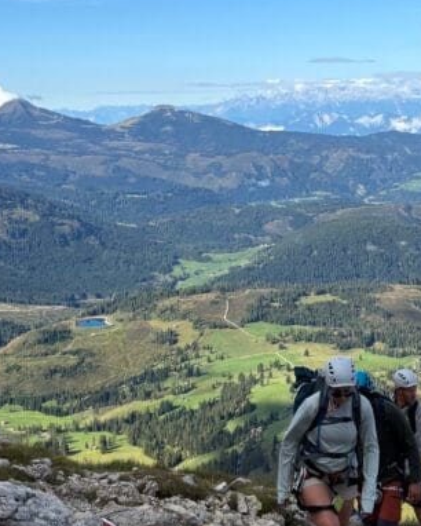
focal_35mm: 68
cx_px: 338
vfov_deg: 27.8
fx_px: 1058
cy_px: 200
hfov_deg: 22.2
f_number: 1.6
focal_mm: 5.96
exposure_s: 1/2933
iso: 50
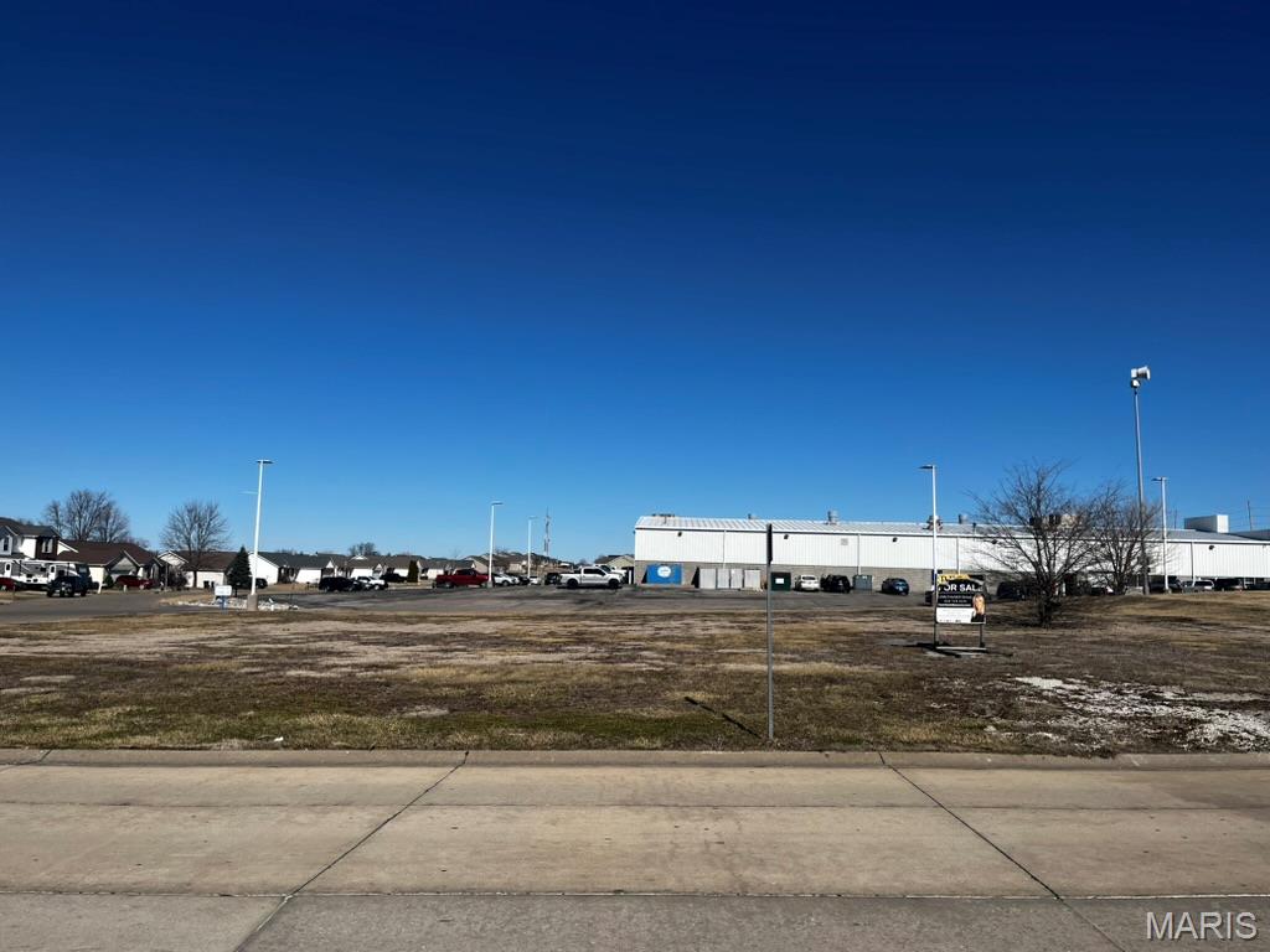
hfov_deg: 67.3
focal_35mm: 26
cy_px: 476
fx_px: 954
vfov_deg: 53.1
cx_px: 635
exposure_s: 1/6897
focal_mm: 5.1
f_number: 1.6
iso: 50
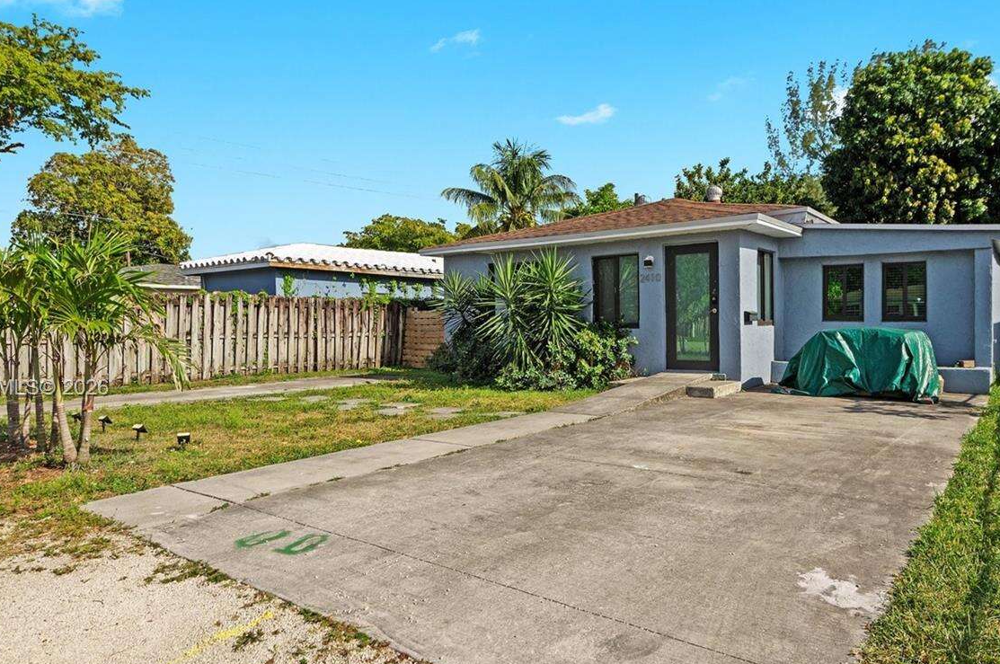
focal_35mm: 23
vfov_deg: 54.7
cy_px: 390
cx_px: 548
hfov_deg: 76.0
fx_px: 638
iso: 200
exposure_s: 1/640
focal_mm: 16
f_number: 8
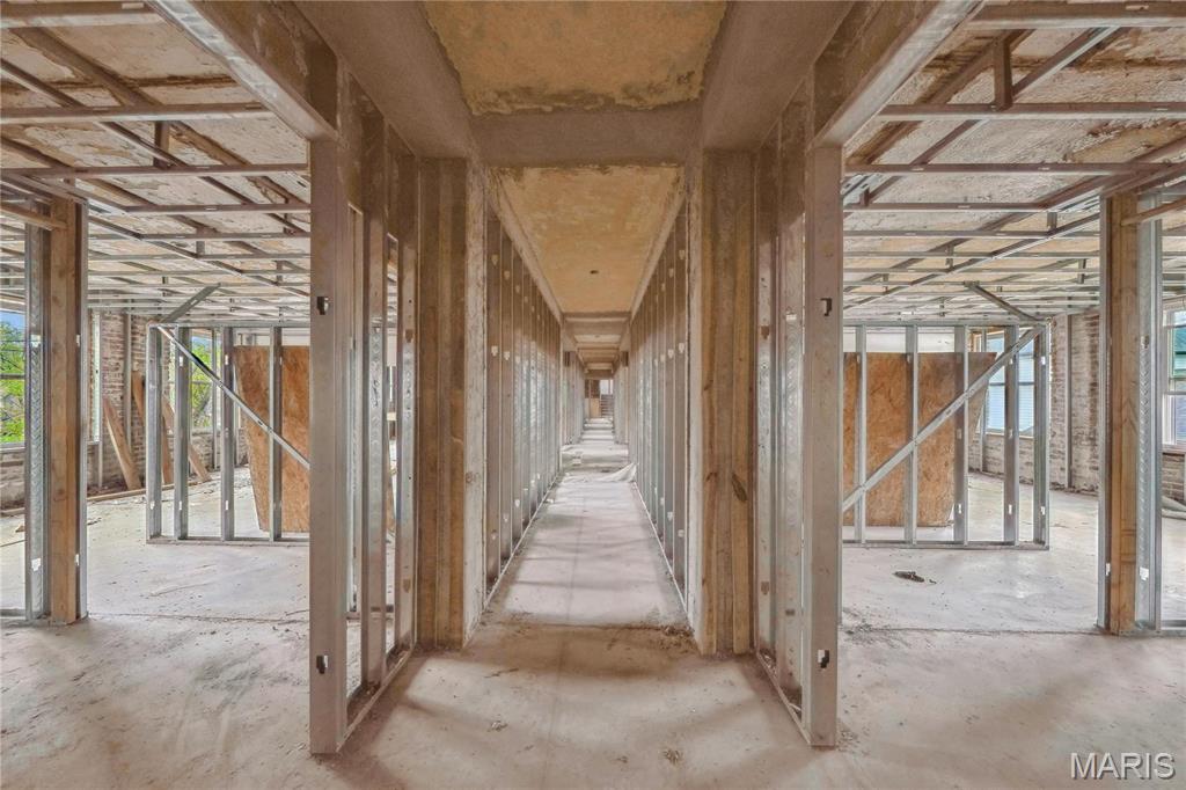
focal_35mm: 12
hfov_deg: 112.6
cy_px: 395
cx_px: 593
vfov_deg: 90.0
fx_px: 395
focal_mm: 12
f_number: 8
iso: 400
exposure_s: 1/8
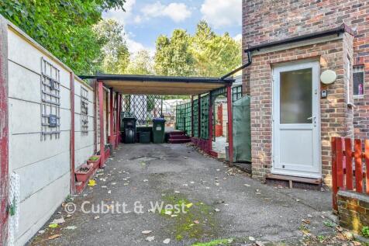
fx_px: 256
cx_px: 184
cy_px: 123
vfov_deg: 51.3
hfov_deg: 71.5
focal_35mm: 25
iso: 400
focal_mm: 17
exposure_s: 1/60
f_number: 8
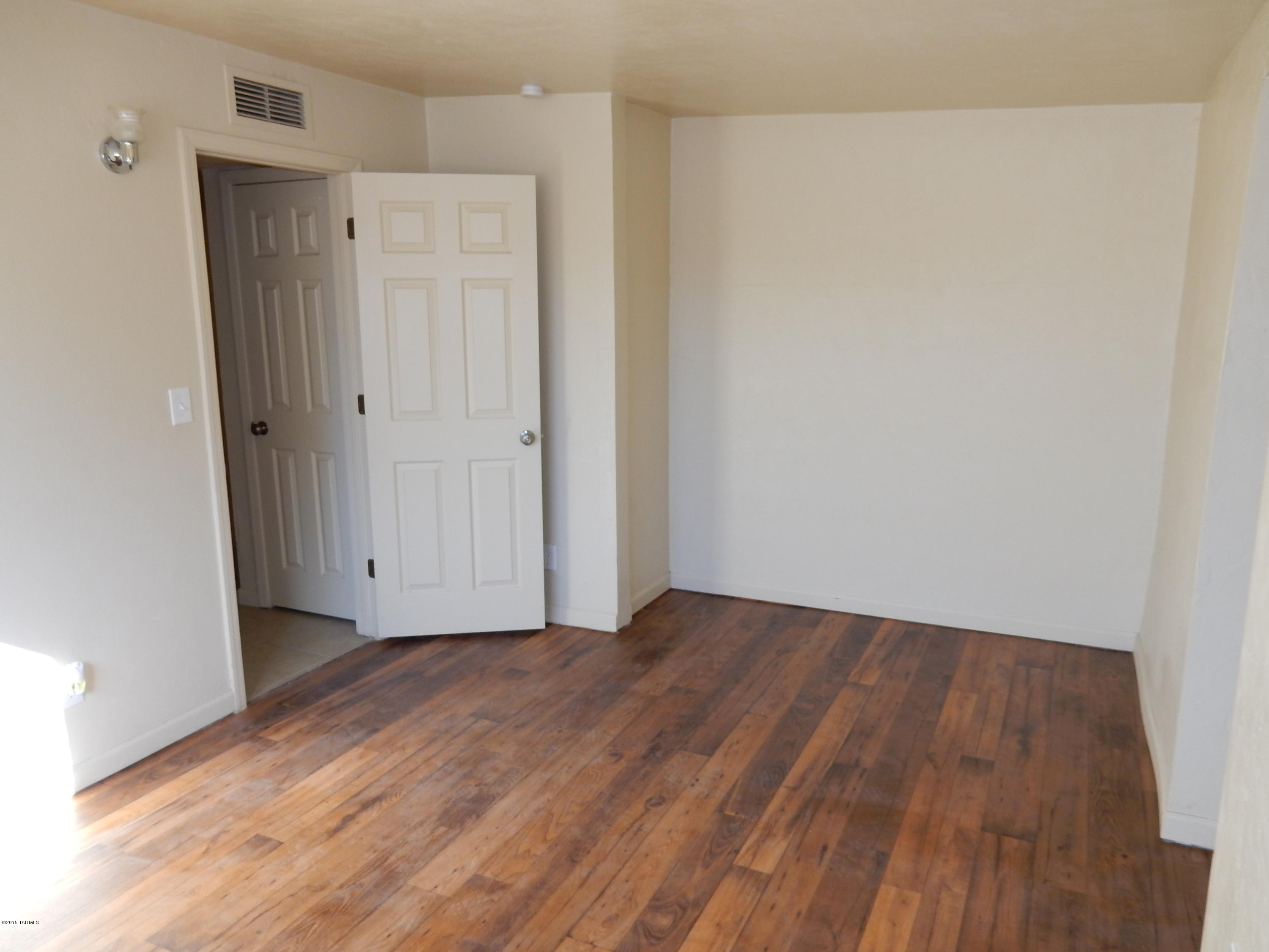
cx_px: 634
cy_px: 476
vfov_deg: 54.9
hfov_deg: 69.4
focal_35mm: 25
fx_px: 916
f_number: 3.7
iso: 125
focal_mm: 4.5
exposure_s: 1/50
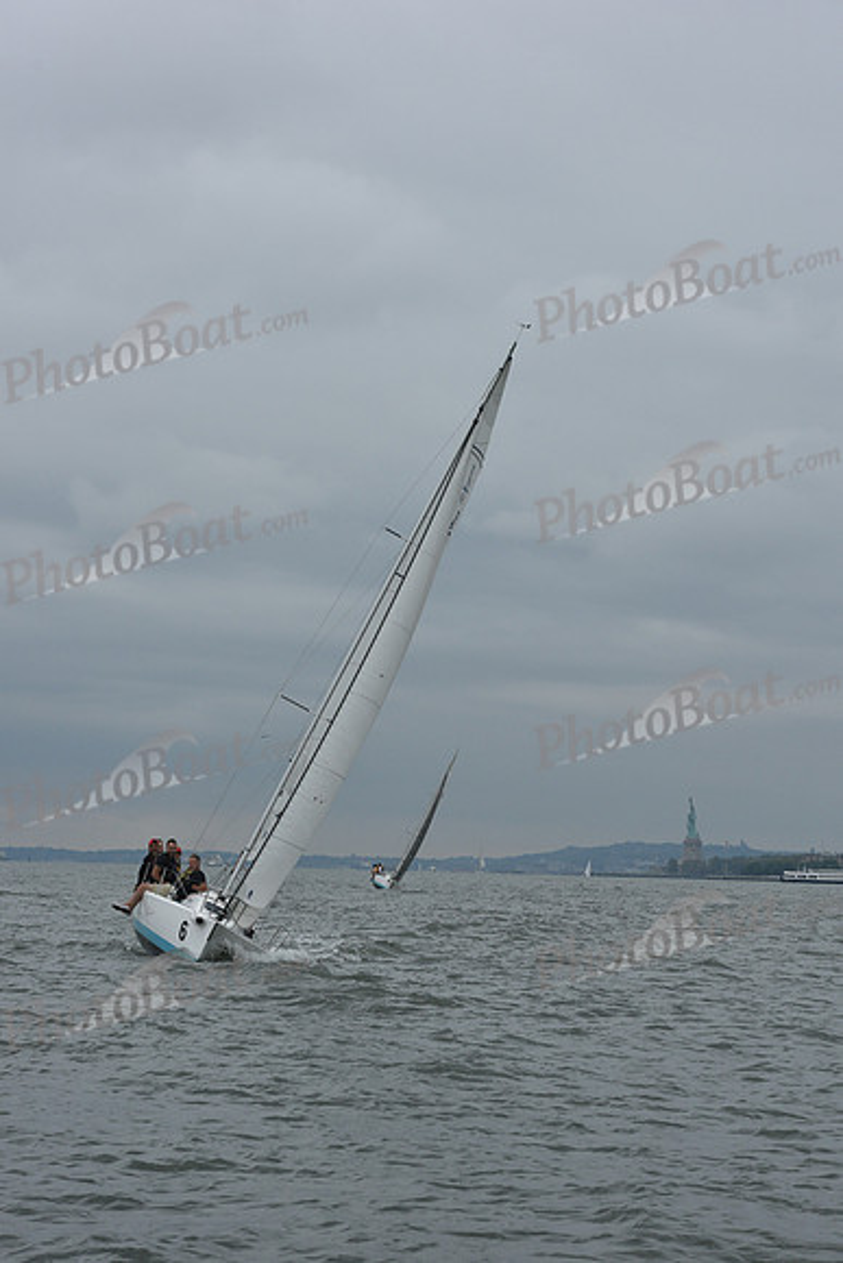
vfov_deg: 22.6
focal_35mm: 90
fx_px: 3159
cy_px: 632
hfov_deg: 15.2
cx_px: 422
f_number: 8
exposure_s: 1/800
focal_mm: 90
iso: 400
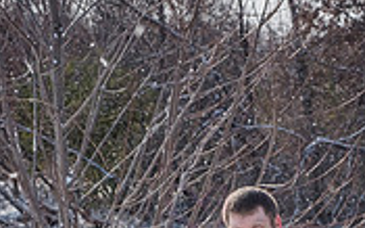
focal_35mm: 241
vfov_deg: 5.4
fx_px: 2395
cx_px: 206
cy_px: 397
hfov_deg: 8.7
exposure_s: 1/1000
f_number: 13
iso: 640
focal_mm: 92
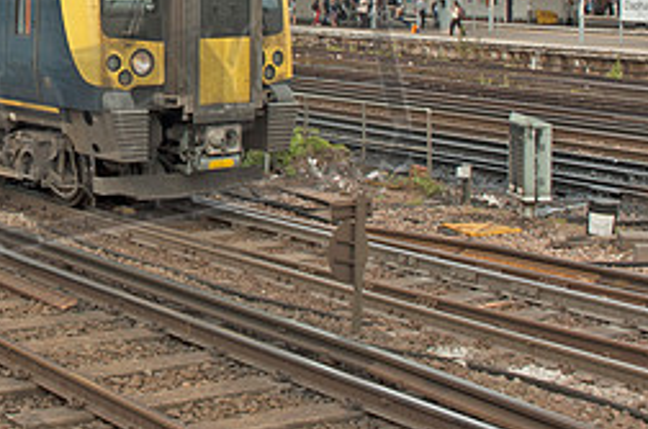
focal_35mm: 76
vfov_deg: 17.5
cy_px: 1
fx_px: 1365
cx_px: 41
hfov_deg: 25.7
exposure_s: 1/200
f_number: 7.1
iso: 200
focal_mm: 22
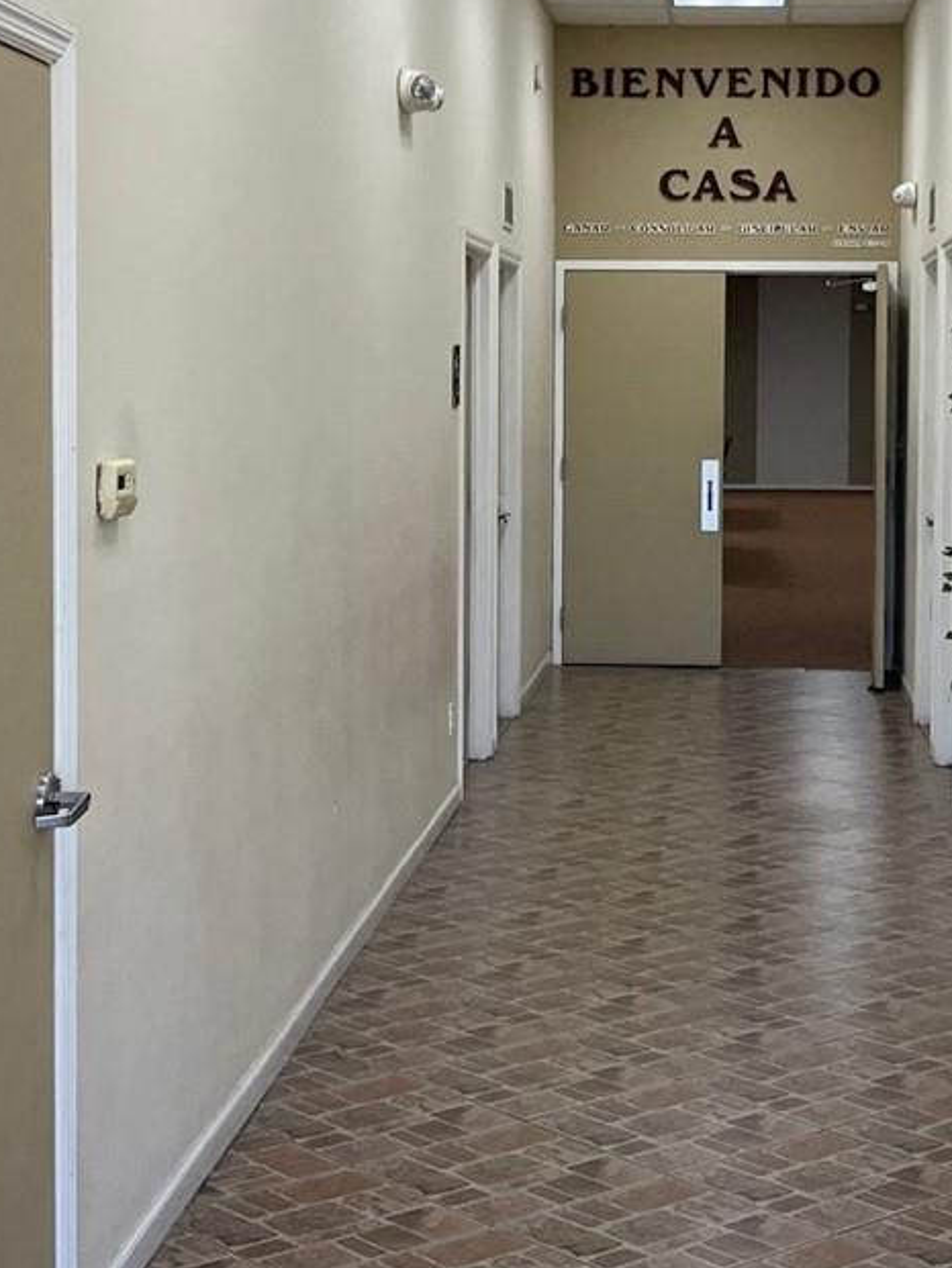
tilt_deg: -2.8
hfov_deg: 21.9
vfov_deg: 28.9
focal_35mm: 67
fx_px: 2456
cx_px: 625
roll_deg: -0.3
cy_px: 506
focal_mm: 5.1
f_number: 1.6
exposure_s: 1/120
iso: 64
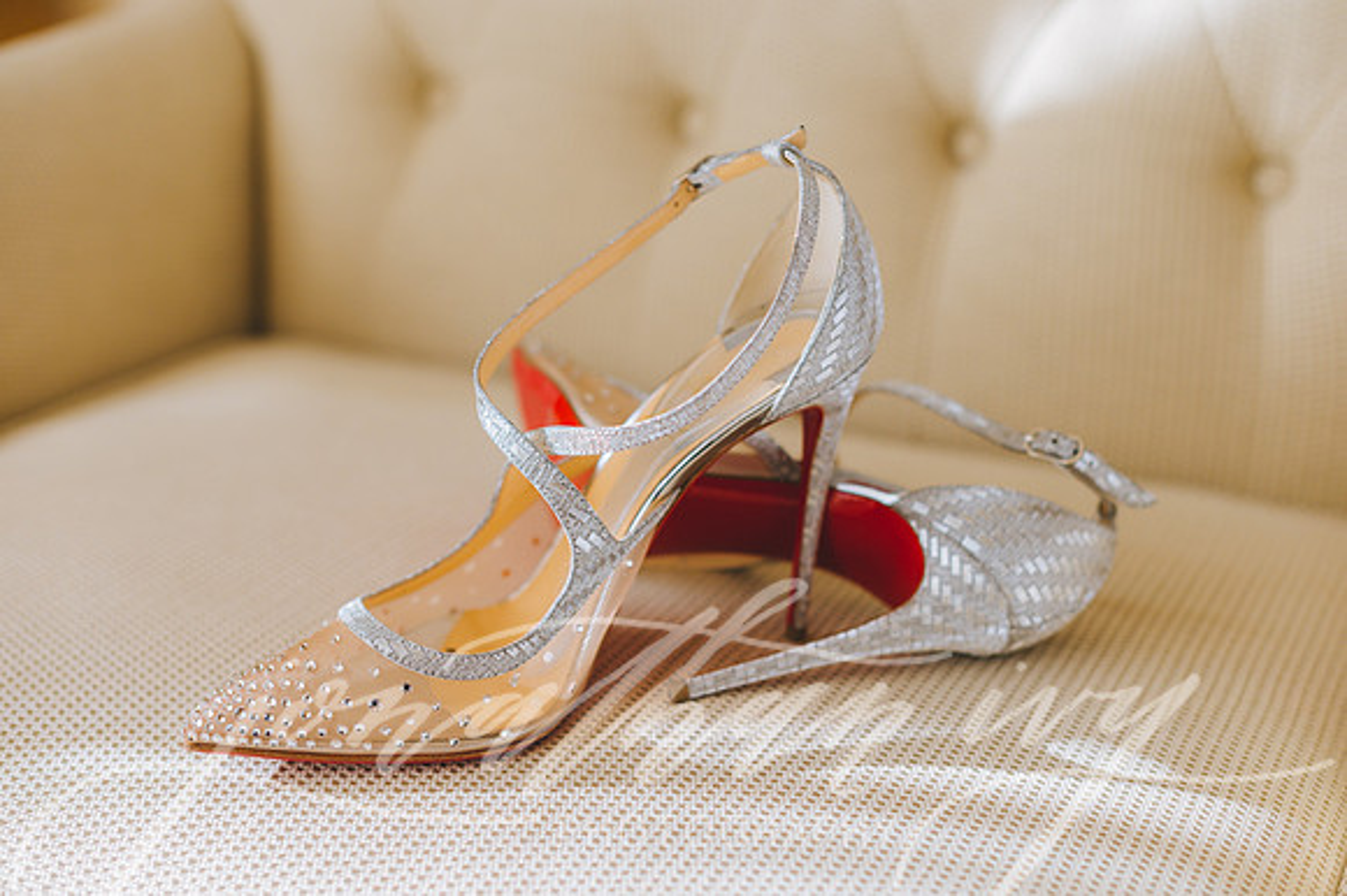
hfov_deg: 39.6
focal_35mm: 50
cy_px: 448
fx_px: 1870
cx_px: 674
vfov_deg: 27.0
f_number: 3.5
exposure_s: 1/640
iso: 320
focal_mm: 50
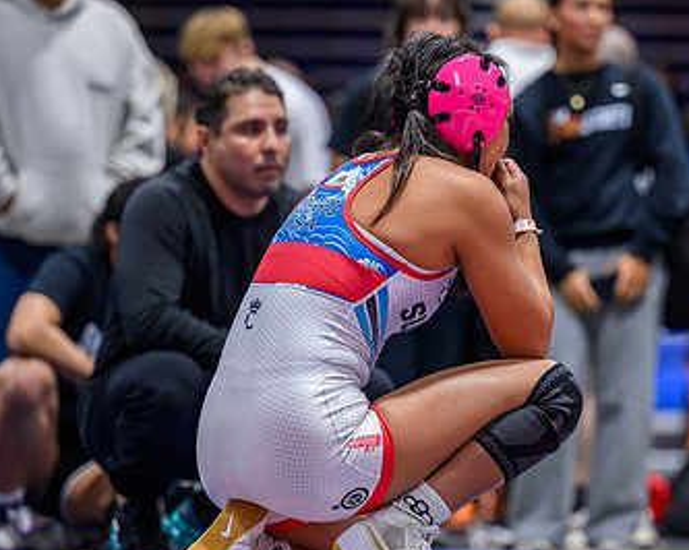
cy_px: 299
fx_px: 4748
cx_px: 395
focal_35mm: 233
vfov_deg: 6.6
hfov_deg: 8.3
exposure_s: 1/800
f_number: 2.8
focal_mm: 140
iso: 4000
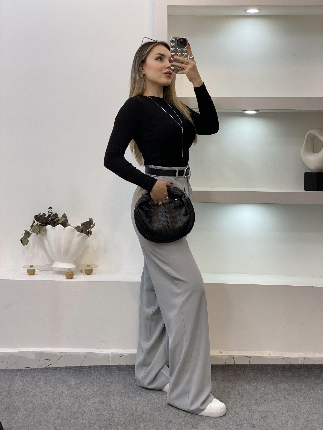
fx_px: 647
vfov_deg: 36.8
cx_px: 162
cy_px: 215
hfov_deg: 28.0
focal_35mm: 52
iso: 80
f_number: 2
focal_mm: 6
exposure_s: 1/100
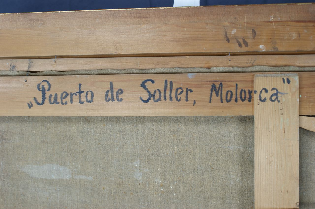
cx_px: 158
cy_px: 104
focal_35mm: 42
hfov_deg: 46.4
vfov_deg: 31.9
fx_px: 367
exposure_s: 1/20
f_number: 5
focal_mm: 28
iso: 100
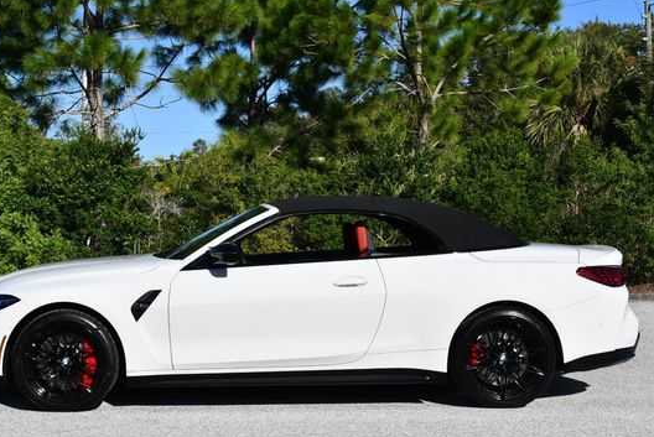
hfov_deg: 31.8
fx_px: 1145
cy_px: 202
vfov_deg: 21.6
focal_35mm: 63
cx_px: 299
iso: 100
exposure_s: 1/320
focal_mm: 26
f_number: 9
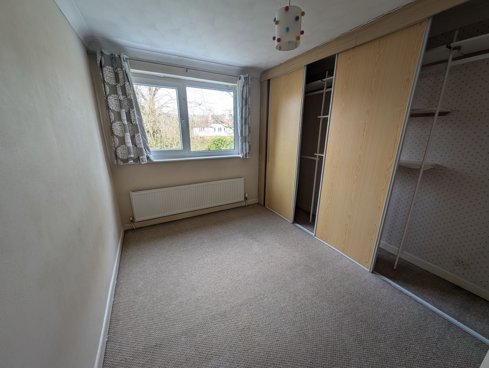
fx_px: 170
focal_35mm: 12
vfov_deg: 94.6
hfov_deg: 110.5
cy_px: 184
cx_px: 244
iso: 52
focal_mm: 2.23
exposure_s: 1/130
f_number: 1.95
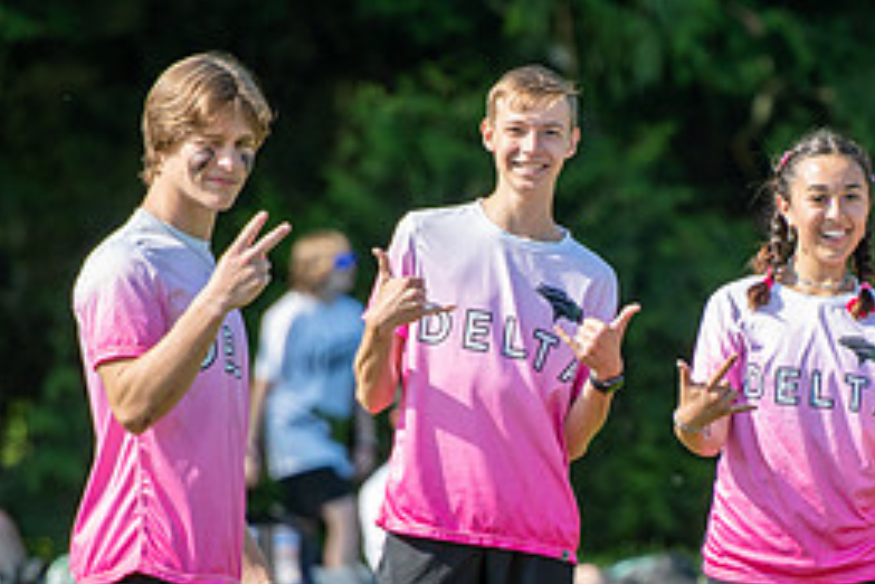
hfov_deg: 3.1
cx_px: 811
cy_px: 488
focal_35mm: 666
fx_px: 16186
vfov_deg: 2.1
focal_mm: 200
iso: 220
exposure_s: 1/2000
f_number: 3.2
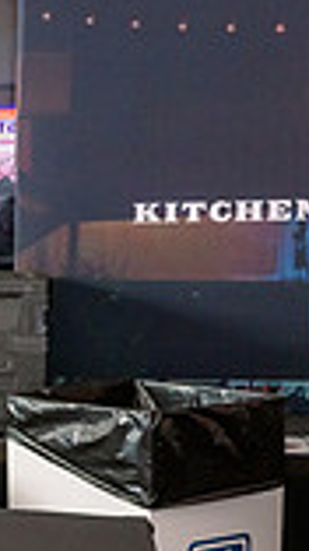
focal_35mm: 93
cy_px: 395
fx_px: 1358
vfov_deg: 22.8
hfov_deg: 10.5
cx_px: -520
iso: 2000
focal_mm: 24
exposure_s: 1/100
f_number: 6.3
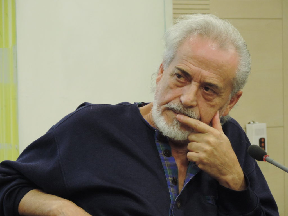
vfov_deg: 5.0
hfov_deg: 6.6
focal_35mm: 300
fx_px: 2496
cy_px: 108
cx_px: 144
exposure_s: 1/30
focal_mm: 53.5
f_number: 4.8
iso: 800
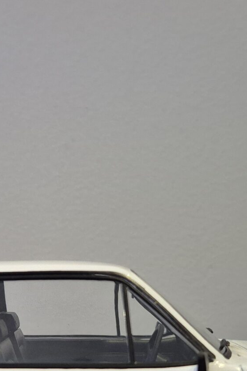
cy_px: 260
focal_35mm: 73
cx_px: 52
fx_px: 752
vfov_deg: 27.5
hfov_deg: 18.5
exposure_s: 1/100
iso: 400
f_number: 1.8
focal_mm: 5.4
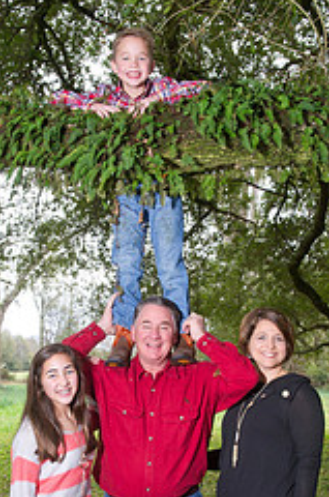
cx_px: 140
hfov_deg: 22.5
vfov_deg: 32.7
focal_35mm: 60
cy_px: 387
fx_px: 826
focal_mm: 32
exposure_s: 1/100
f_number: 7.1
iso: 800
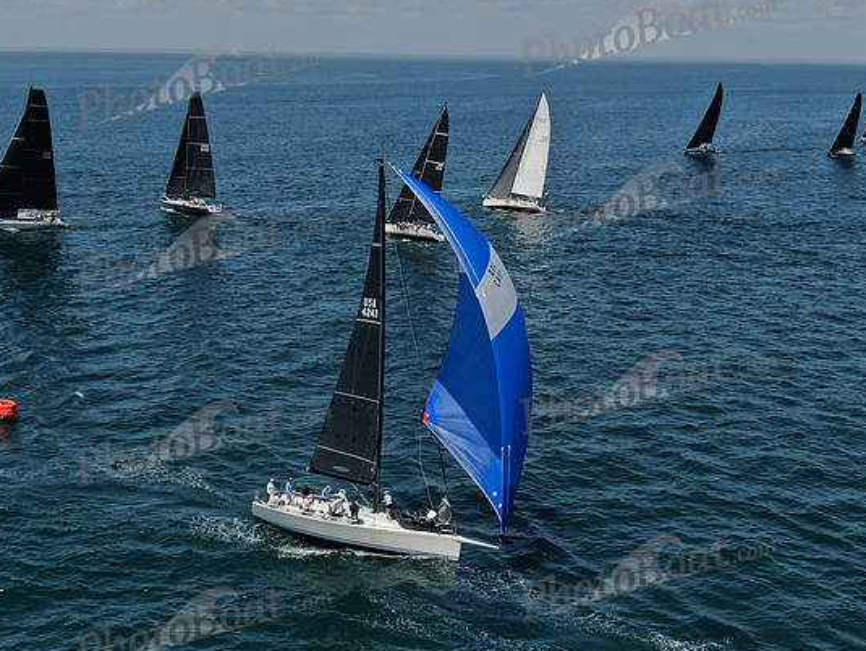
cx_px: 427
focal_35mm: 52
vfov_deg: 28.1
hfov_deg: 36.8
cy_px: 318
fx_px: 1302
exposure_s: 1/1250
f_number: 3.8
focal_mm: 8.6
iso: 100
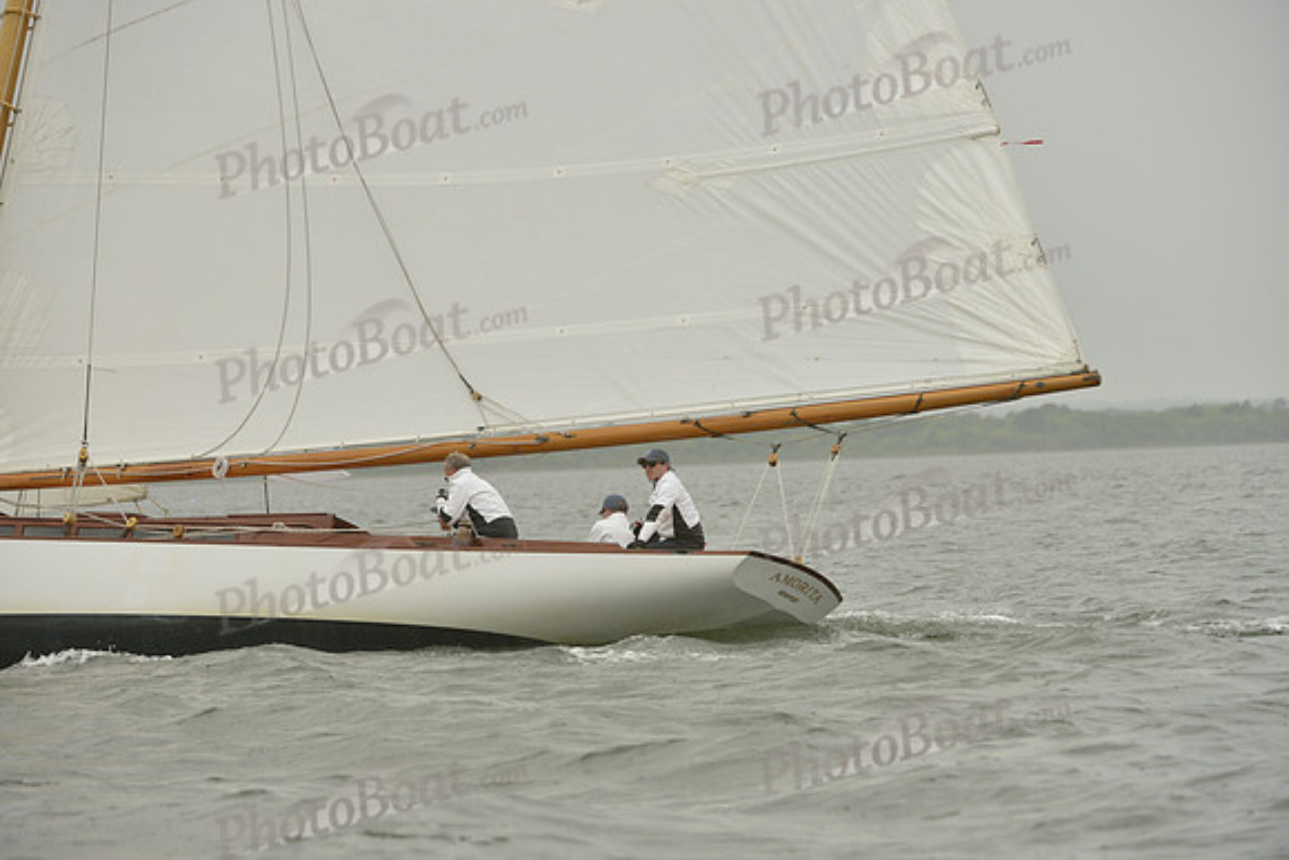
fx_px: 7162
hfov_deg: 10.3
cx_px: 644
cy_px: 430
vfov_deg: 6.9
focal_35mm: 200
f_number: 5
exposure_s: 1/640
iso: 400
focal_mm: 200
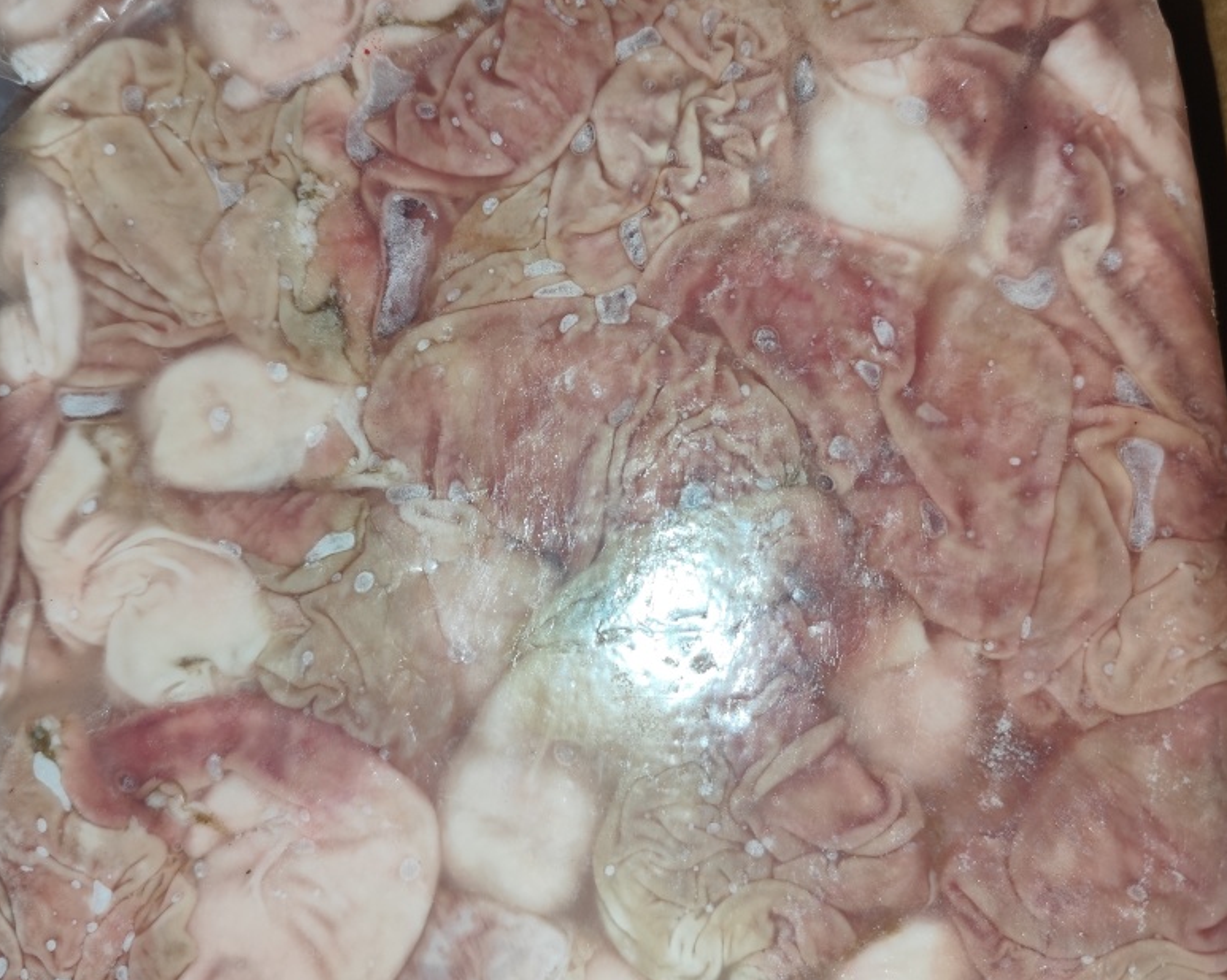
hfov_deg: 57.2
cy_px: 456
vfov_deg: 47.1
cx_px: 605
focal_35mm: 31
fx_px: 1125
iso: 200
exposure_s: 1/100
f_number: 1.65
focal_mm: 6.14
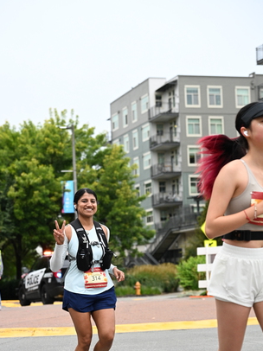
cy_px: 233
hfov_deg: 17.1
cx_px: 115
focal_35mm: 86
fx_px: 872
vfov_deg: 22.7
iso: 1600
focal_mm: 66
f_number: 4
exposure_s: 1/800
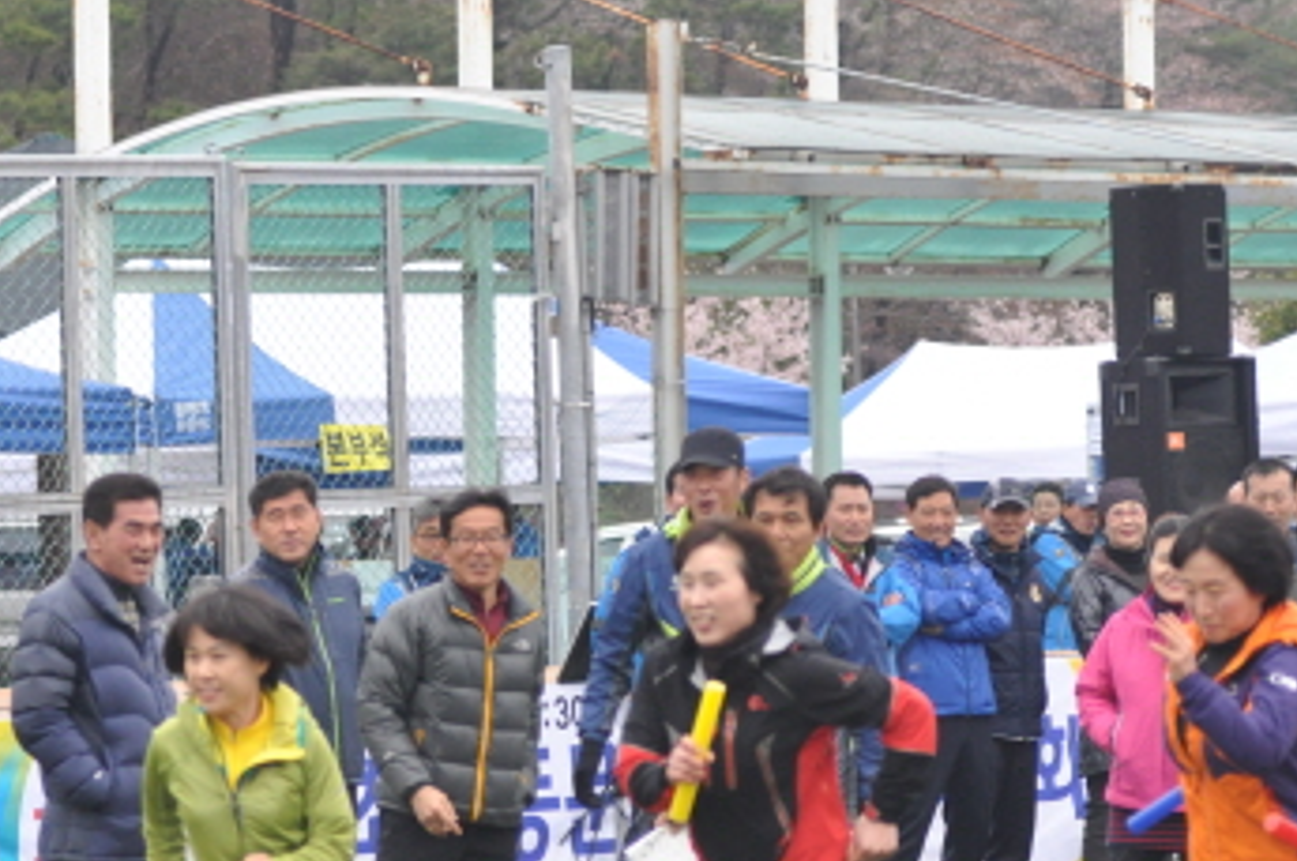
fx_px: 20039
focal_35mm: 557
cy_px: 634
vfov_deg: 2.5
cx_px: 417
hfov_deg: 3.7
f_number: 4
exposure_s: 1/1250
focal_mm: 200
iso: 1000
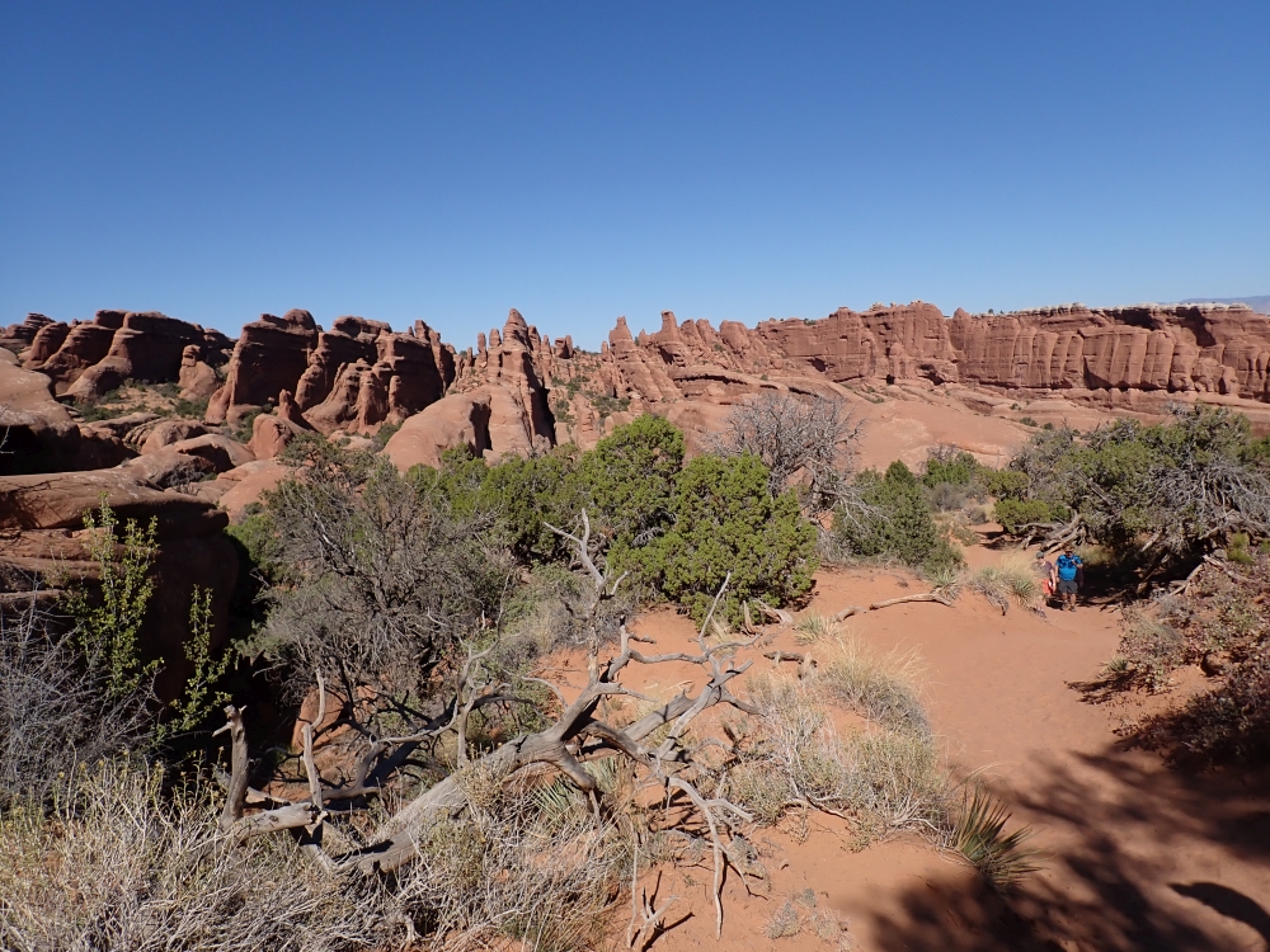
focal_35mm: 25
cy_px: 476
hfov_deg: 69.4
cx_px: 635
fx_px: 917
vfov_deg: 54.9
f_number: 8
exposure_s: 1/400
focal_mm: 4.5
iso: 100
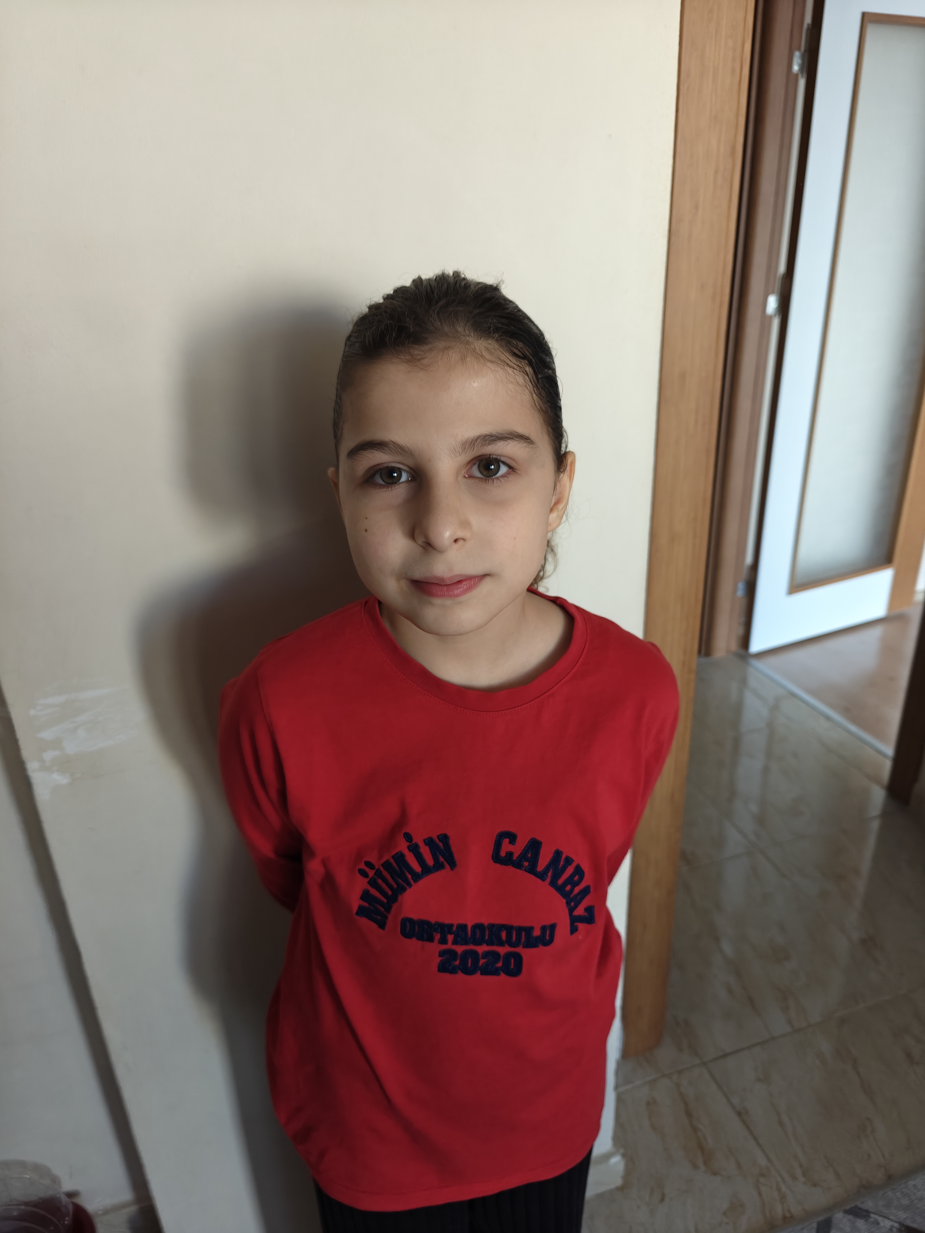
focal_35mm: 23
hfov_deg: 58.9
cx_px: 462
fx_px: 819
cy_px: 616
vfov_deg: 73.9
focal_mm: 6.06
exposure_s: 1/100
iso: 500
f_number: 1.69
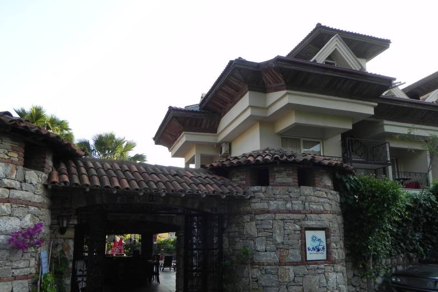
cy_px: 164
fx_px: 377
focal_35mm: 31
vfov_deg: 42.3
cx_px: 224
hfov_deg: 60.3
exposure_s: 1/196
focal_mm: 5.2
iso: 160
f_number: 5
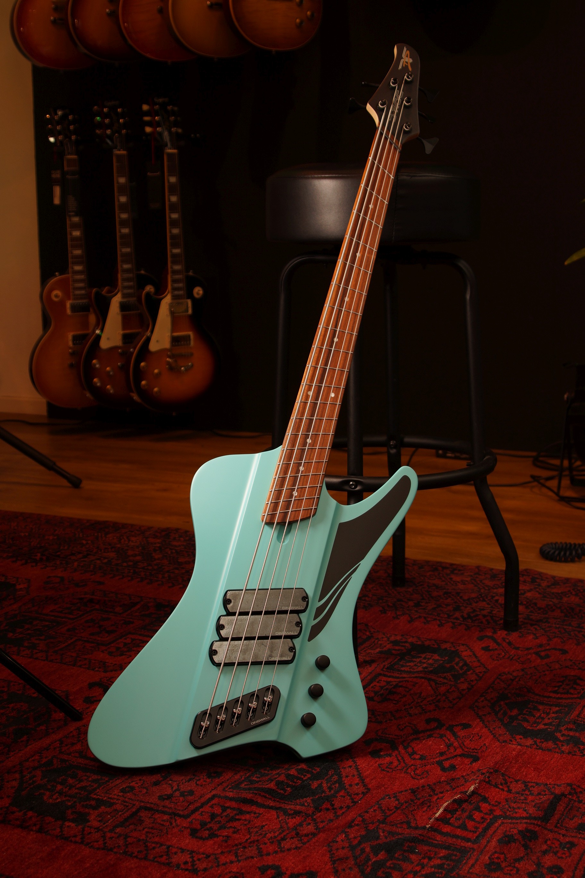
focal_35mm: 52
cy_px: 439
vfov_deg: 37.9
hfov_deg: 25.8
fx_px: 1280
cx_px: 292
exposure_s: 1/20
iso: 100
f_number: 5.6
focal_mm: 35
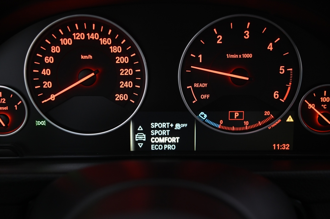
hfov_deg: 38.2
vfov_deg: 25.9
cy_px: 110
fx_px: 476
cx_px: 165
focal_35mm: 52
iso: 2000
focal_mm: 52
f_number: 4
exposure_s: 1/20
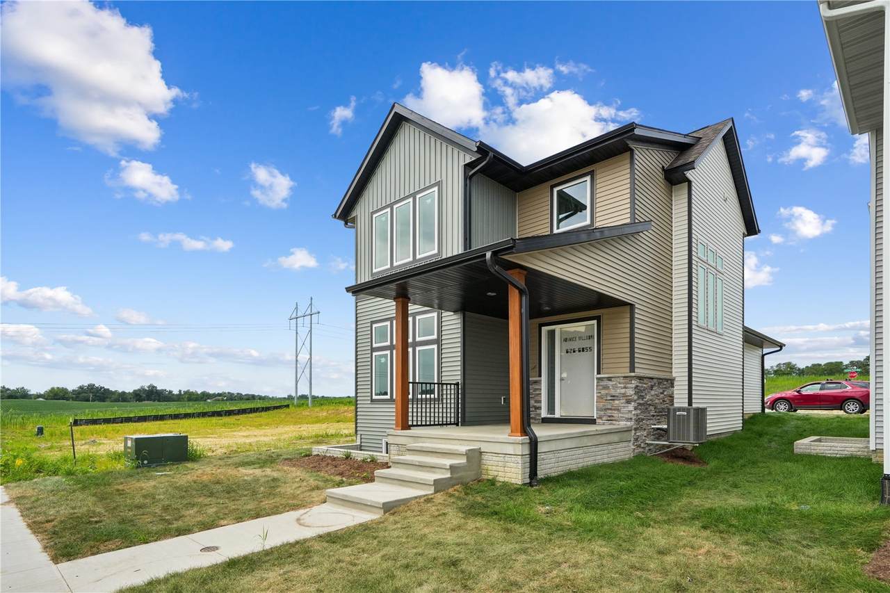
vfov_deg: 67.4
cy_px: 296
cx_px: 445
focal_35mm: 18
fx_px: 445
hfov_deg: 90.0
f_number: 10
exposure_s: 1/800
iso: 400
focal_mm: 18
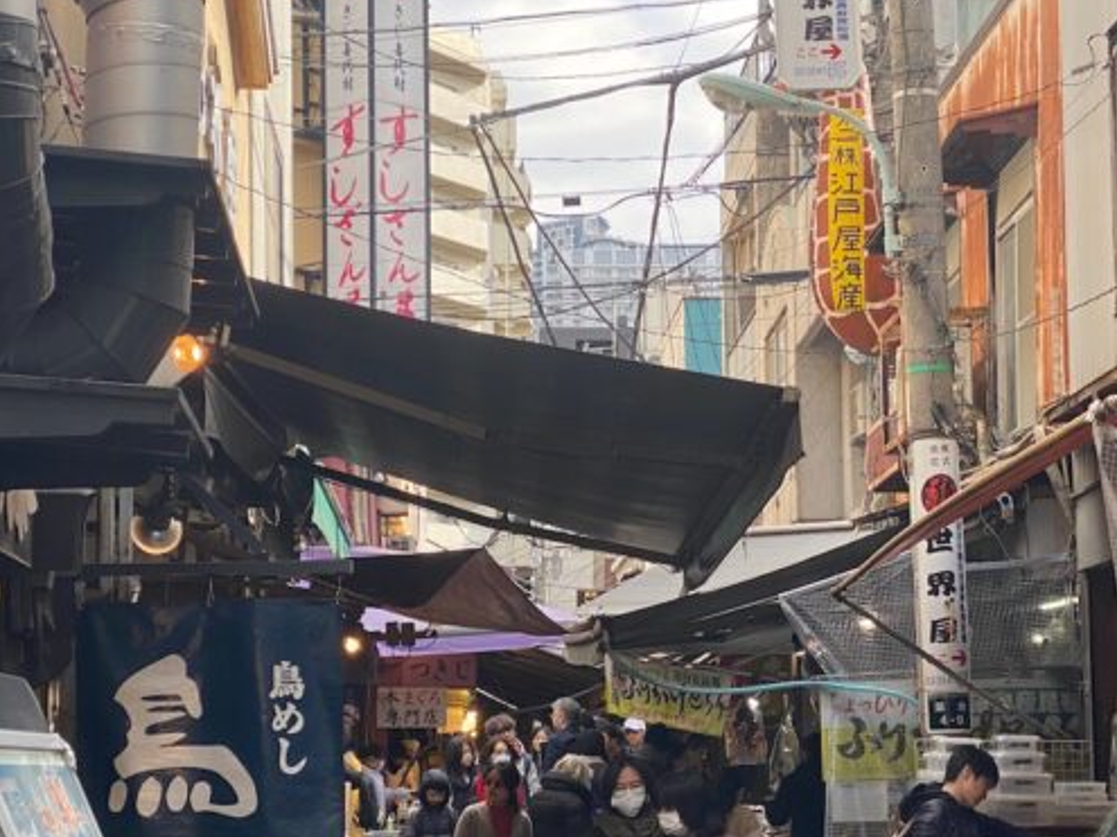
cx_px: 648
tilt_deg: +5.2
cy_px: 544
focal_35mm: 84
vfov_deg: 17.5
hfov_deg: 23.3
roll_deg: +0.7
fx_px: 2710
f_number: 2
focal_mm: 6
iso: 20
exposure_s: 1/279
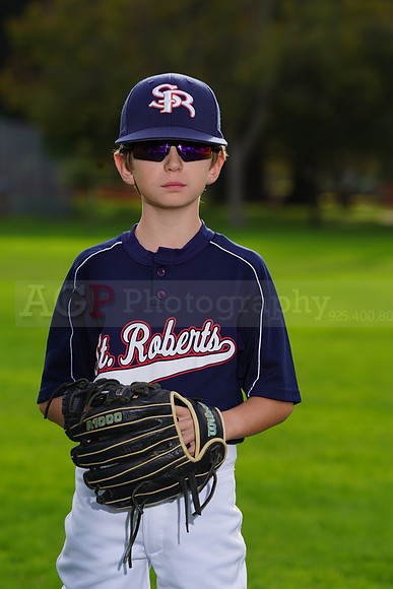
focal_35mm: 232
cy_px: 294
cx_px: 196
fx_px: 3796
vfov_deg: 8.9
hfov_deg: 5.9
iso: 160
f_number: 8
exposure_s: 1/250
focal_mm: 232
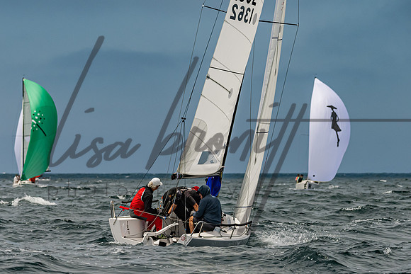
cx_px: 141
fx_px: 3563
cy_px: 228
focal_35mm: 312
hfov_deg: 6.6
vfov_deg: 4.4
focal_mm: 180
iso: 400
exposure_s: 1/3200
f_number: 6.3
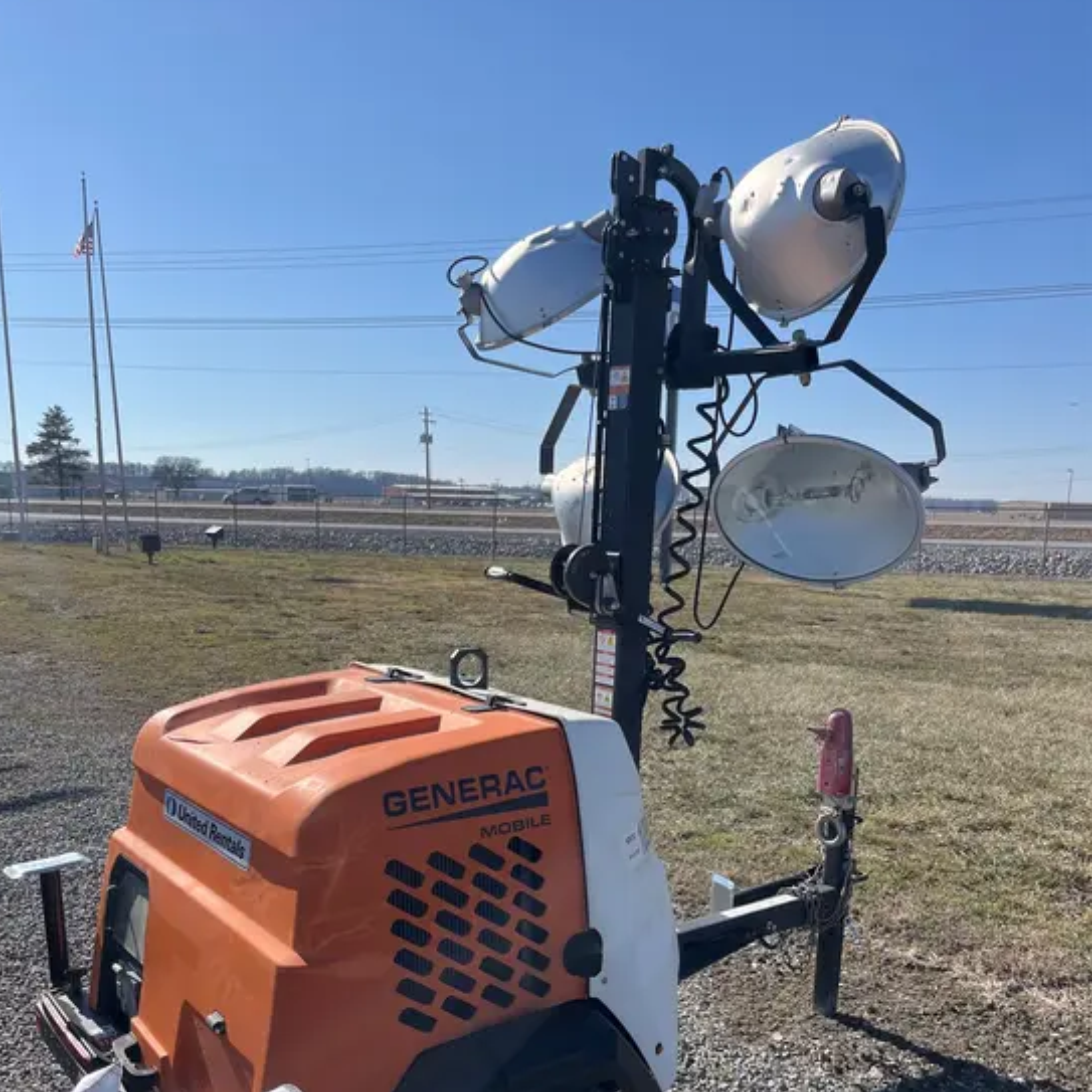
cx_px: 541
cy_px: 707
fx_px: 1106
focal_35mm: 31
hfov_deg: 52.5
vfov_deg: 51.8
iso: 50
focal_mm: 5.1
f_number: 1.6
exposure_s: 1/4149
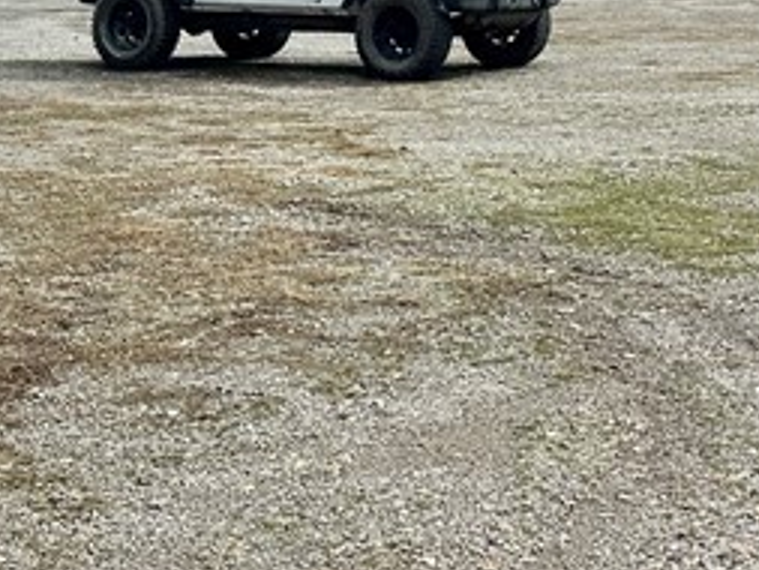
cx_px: 660
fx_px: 2128
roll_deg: +1.9
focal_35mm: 97
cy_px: -294
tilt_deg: +3.9
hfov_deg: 19.9
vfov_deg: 14.2
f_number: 1.78
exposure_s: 1/8197
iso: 80
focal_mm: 6.86
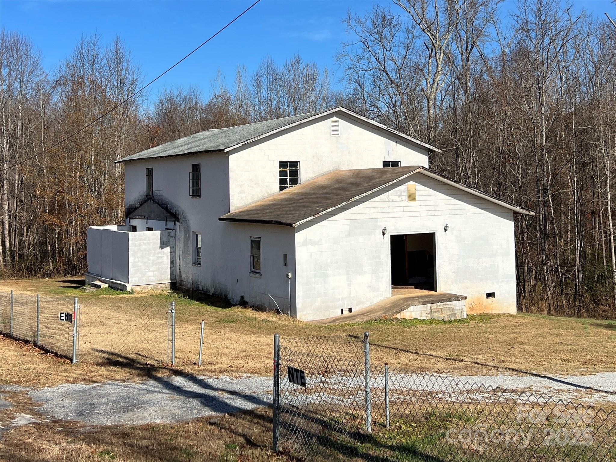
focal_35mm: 26
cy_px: 231
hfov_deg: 67.3
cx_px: 308
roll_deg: +1.7
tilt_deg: +1.7
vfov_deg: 53.0
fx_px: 463
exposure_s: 1/5319
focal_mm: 5.7
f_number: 1.5
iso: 50
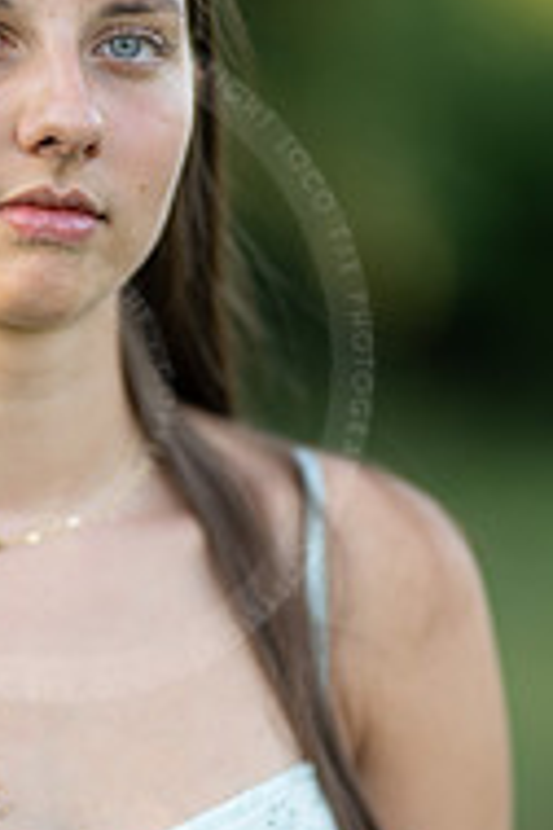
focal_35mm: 202
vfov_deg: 10.2
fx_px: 4654
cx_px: 70
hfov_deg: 6.8
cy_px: 514
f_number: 1.3
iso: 200
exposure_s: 1/1600
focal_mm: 85
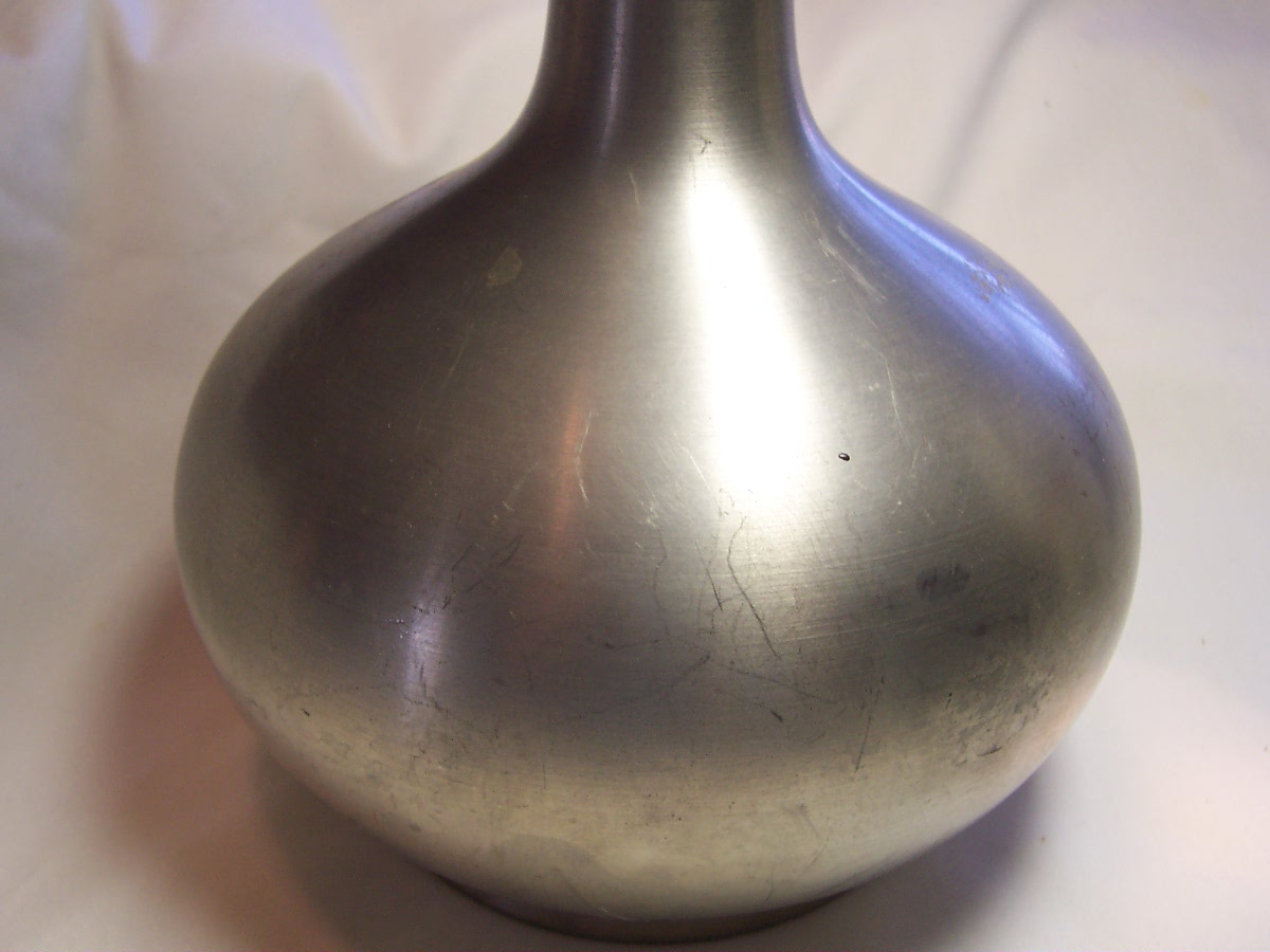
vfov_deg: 38.7
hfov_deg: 50.1
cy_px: 476
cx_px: 635
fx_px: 1357
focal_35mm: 37
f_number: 2.8
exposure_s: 1/45
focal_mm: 5.6
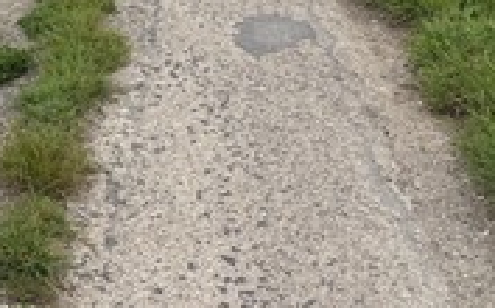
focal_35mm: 72
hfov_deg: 28.3
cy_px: -164
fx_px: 970
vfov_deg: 16.3
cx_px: 137
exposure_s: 1/2053
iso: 80
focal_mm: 6.76
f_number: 1.78
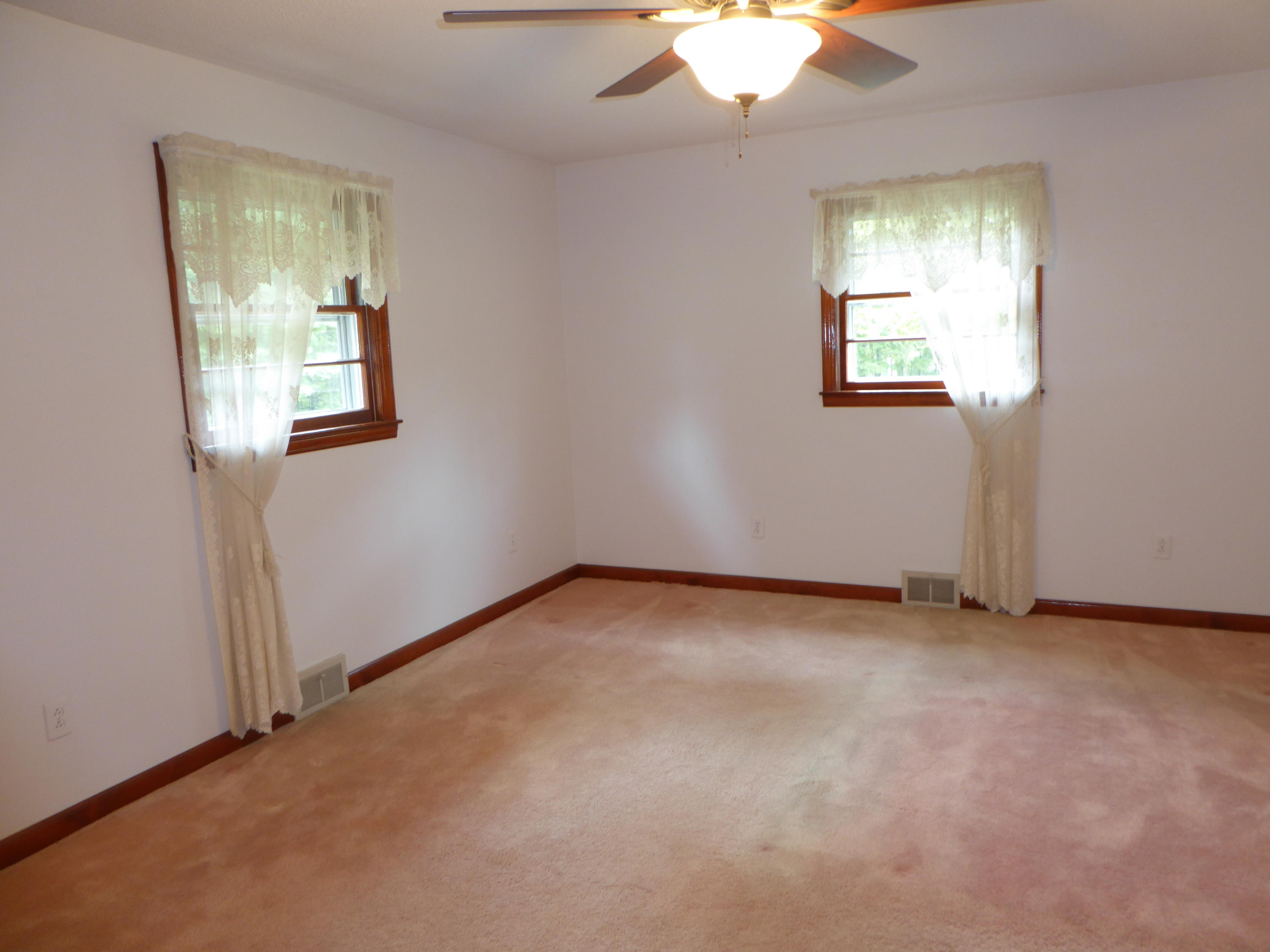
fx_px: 881
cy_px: 476
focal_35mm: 24
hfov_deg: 71.6
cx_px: 635
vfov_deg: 56.8
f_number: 3.3
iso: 100
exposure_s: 1/5
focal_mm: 4.3
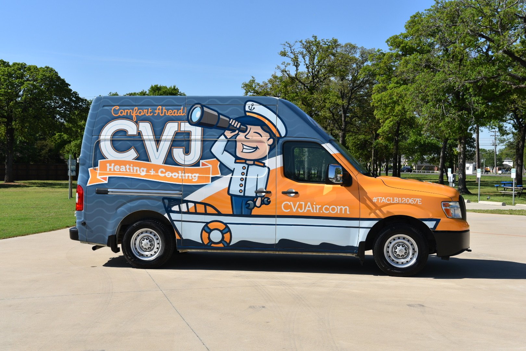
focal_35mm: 46
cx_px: 263
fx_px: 672
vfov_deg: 29.2
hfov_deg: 42.7
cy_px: 176
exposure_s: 1/400
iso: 200
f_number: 10
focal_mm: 46
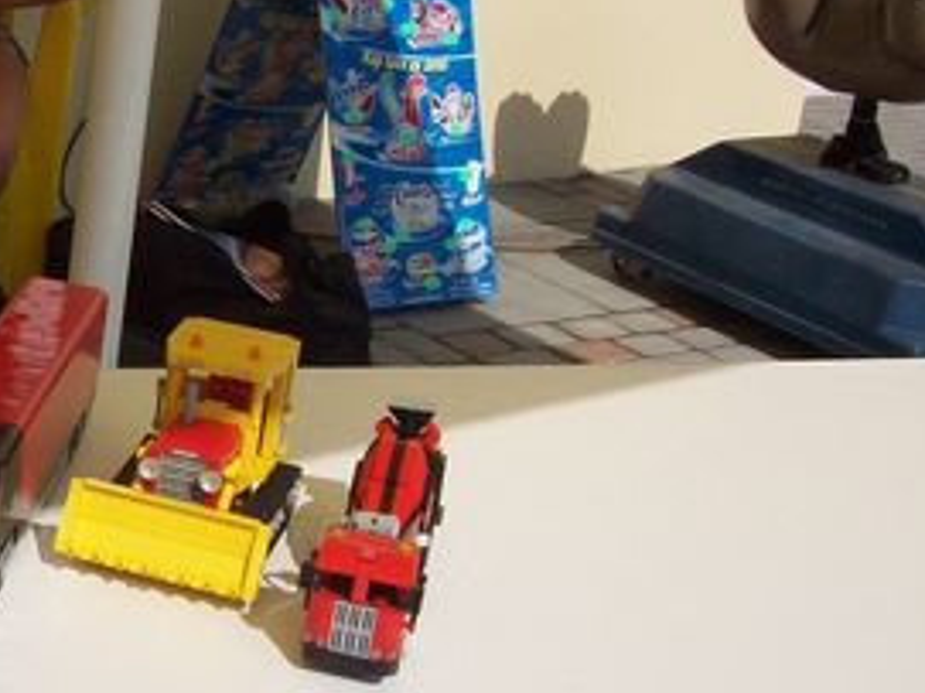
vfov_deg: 17.3
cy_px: 259
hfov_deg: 21.7
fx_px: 2270
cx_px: -123
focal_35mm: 85
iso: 80
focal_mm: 6
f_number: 4.8
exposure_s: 1/1170
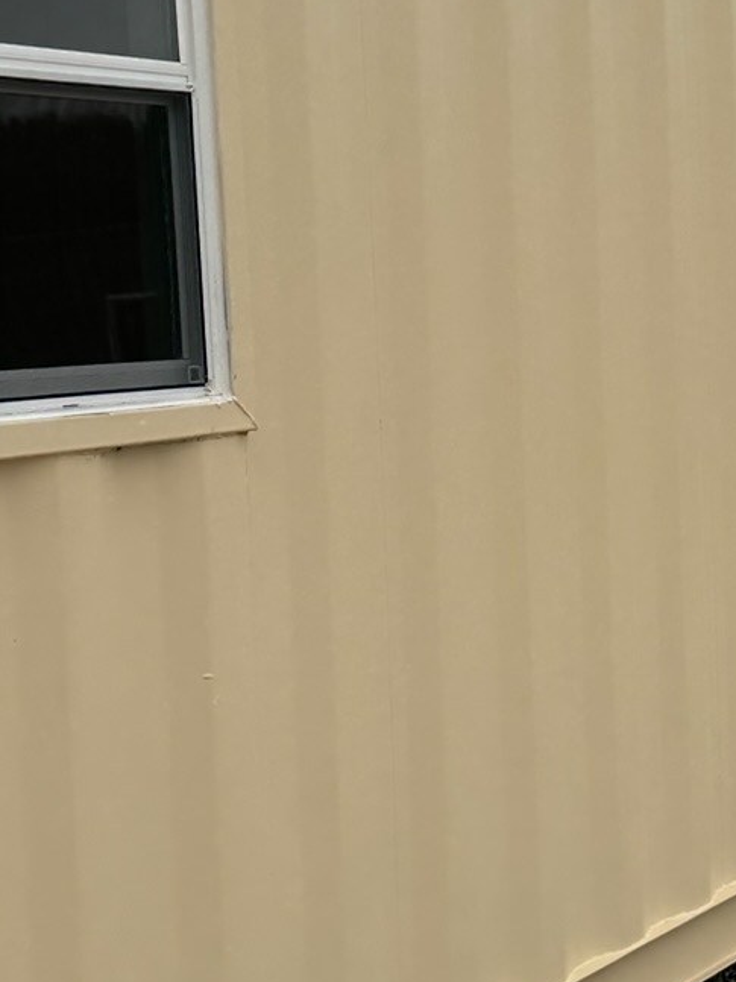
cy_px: 419
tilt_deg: -5.7
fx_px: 2155
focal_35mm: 76
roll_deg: +1.1
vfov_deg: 25.6
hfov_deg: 18.7
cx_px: 789
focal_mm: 6.76
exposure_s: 1/1172
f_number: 1.78
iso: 80
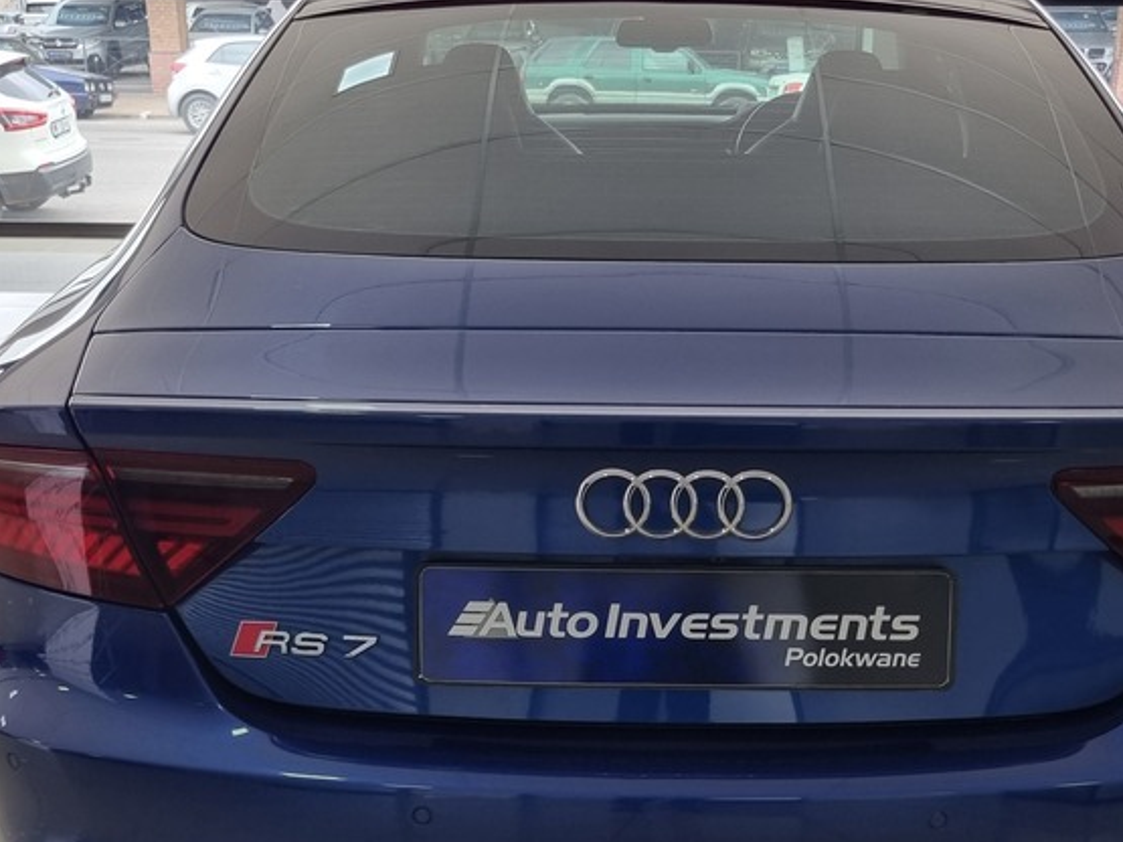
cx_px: 639
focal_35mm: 48
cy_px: 601
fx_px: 1557
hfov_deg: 39.6
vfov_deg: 29.9
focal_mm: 5.4
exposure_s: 1/100
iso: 64
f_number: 1.8
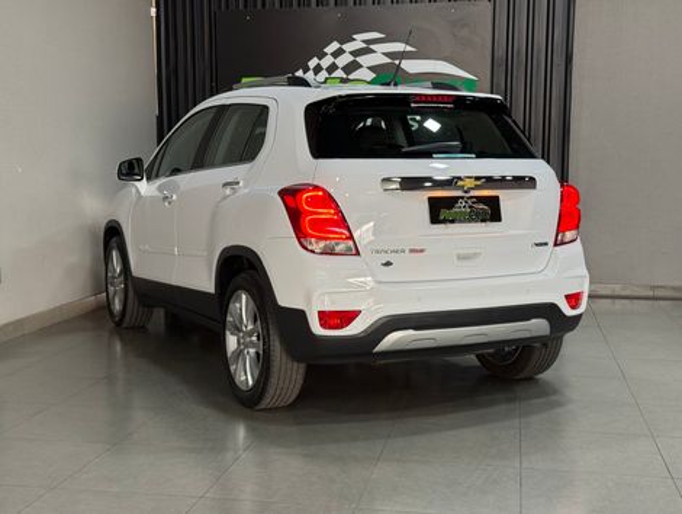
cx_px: 341
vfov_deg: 30.3
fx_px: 947
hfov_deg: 39.6
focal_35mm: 48
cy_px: 257
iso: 125
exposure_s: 1/60
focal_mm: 6.76
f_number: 1.78
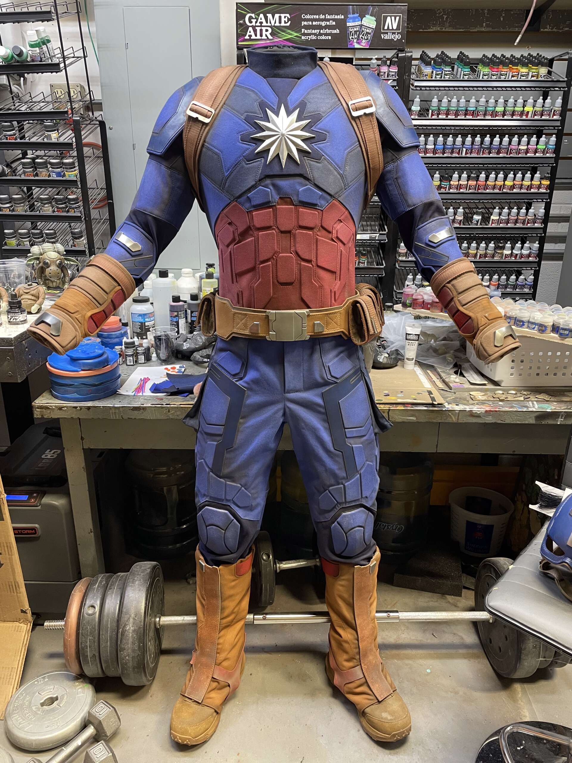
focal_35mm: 26
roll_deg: -0.2
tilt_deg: -19.2
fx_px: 573
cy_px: 382
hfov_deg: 53.1
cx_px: 286
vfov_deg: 67.3
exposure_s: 1/60
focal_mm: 4.2
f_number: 1.6
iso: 250
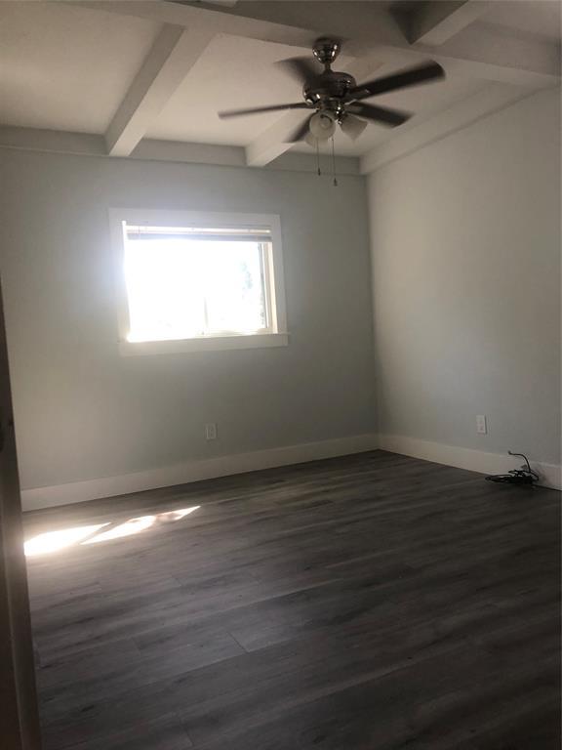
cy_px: 375
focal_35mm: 28
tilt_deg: -2.0
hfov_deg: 49.7
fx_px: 606
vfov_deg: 63.4
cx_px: 281
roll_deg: +3.8
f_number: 1.8
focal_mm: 4
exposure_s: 1/30
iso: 25
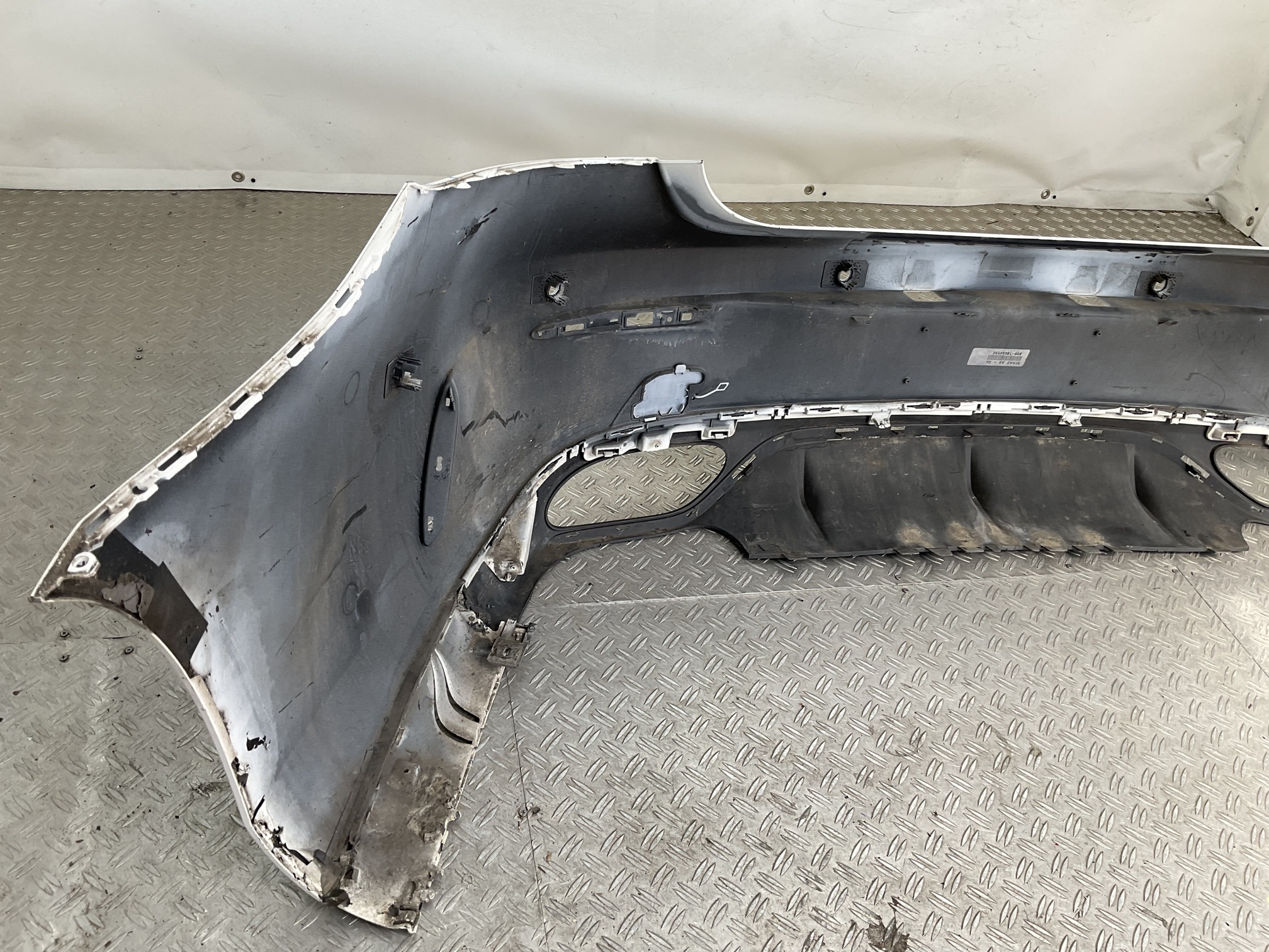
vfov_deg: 48.2
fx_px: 1063
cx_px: 634
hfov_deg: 61.7
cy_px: 476
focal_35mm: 29
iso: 16
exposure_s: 1/124
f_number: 1.8
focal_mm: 3
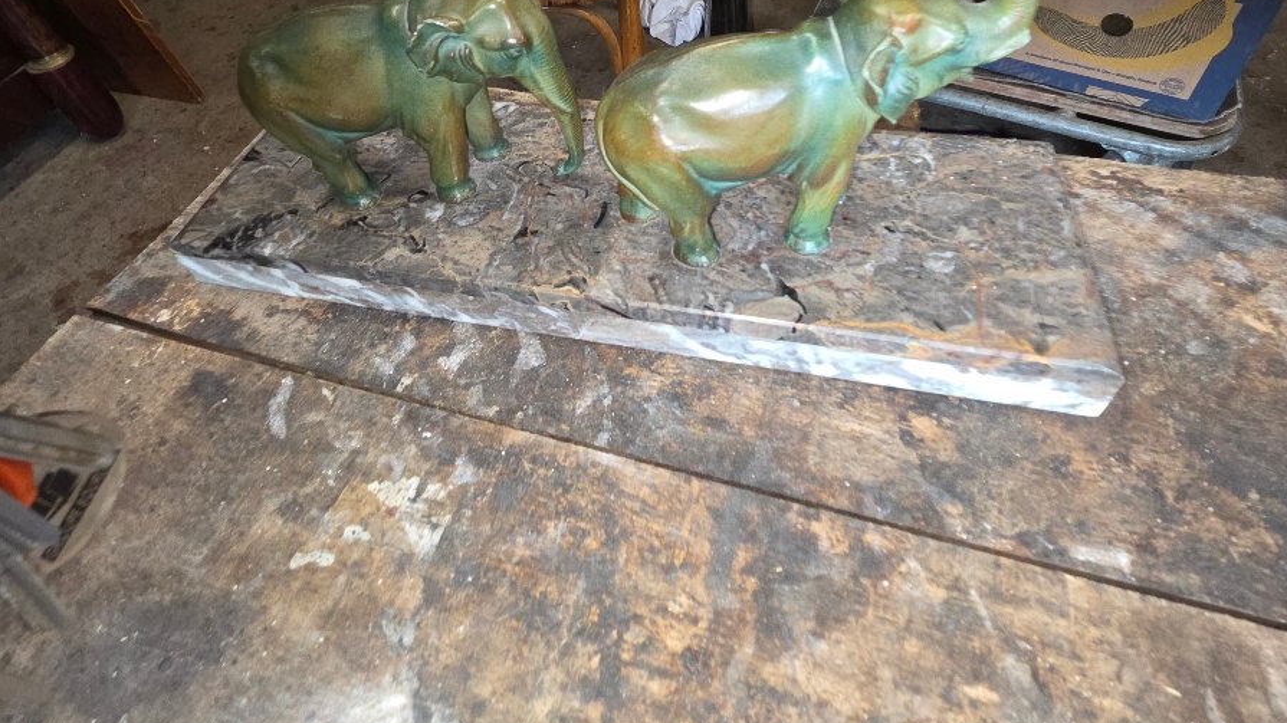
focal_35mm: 19
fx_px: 648
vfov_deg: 53.0
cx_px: 646
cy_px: 108
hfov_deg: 89.6
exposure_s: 1/25
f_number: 2.2
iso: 125
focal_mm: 2.2
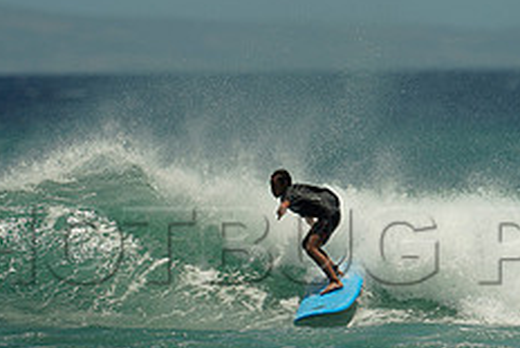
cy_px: 223
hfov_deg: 2.1
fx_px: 14453
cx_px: 316
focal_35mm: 1000
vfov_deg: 1.4
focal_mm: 400
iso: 100
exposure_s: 1/1600
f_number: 3.5
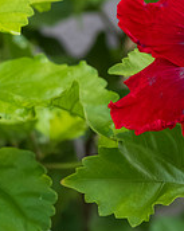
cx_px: 113
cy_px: 60
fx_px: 18578
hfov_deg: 0.6
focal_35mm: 2722
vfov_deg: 0.7
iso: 2000
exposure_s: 1/800
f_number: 7.1
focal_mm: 600
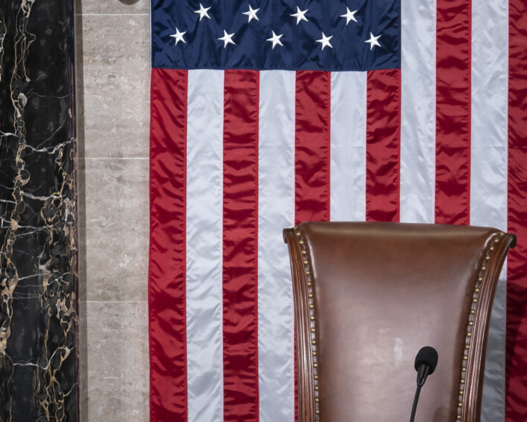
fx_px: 6754
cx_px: 387
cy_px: 160
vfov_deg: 3.6
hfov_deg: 4.5
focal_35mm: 433
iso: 400
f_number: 2.8
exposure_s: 1/125
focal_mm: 127
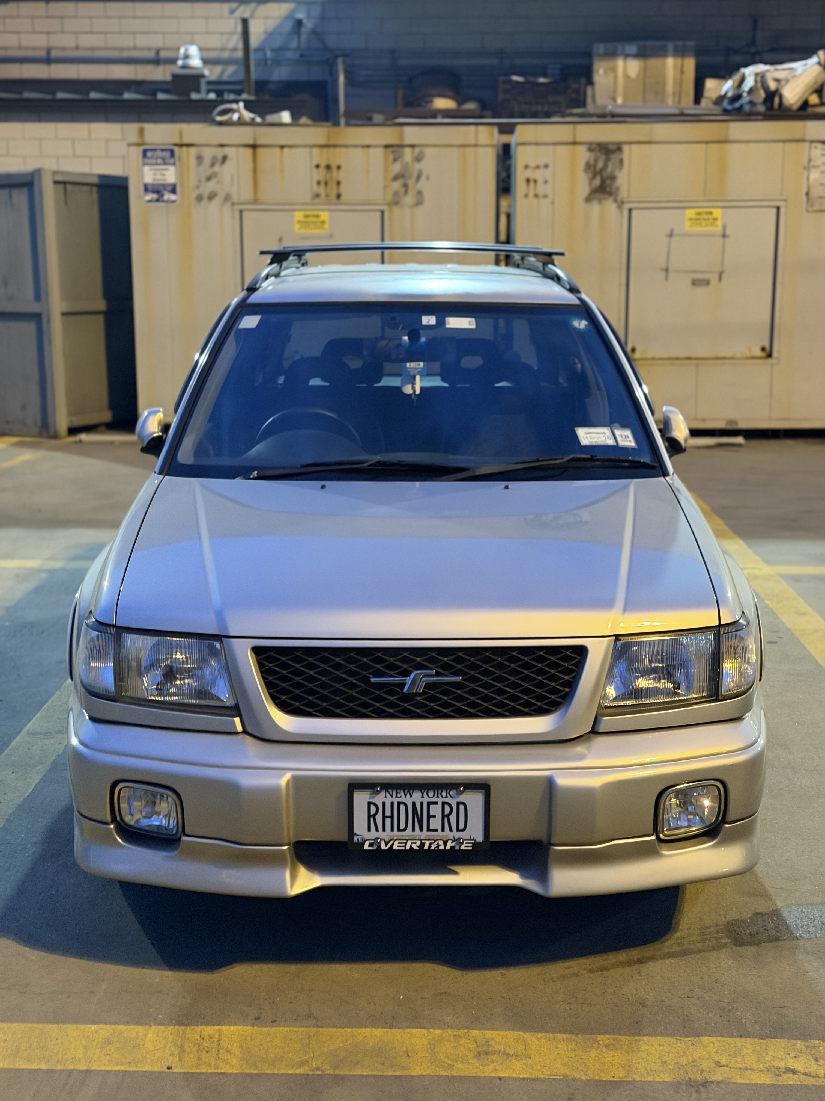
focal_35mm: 48
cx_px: 412
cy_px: 550
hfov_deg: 30.3
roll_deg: -0.7
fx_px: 1525
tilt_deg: -12.5
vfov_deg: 39.7
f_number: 1.78
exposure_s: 1/30
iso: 640
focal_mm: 6.76
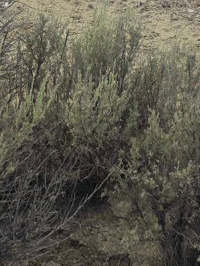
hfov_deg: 17.8
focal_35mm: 81
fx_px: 624
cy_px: -131
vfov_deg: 20.6
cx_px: 193
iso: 25
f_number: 1.8
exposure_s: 1/1429
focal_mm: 5.4
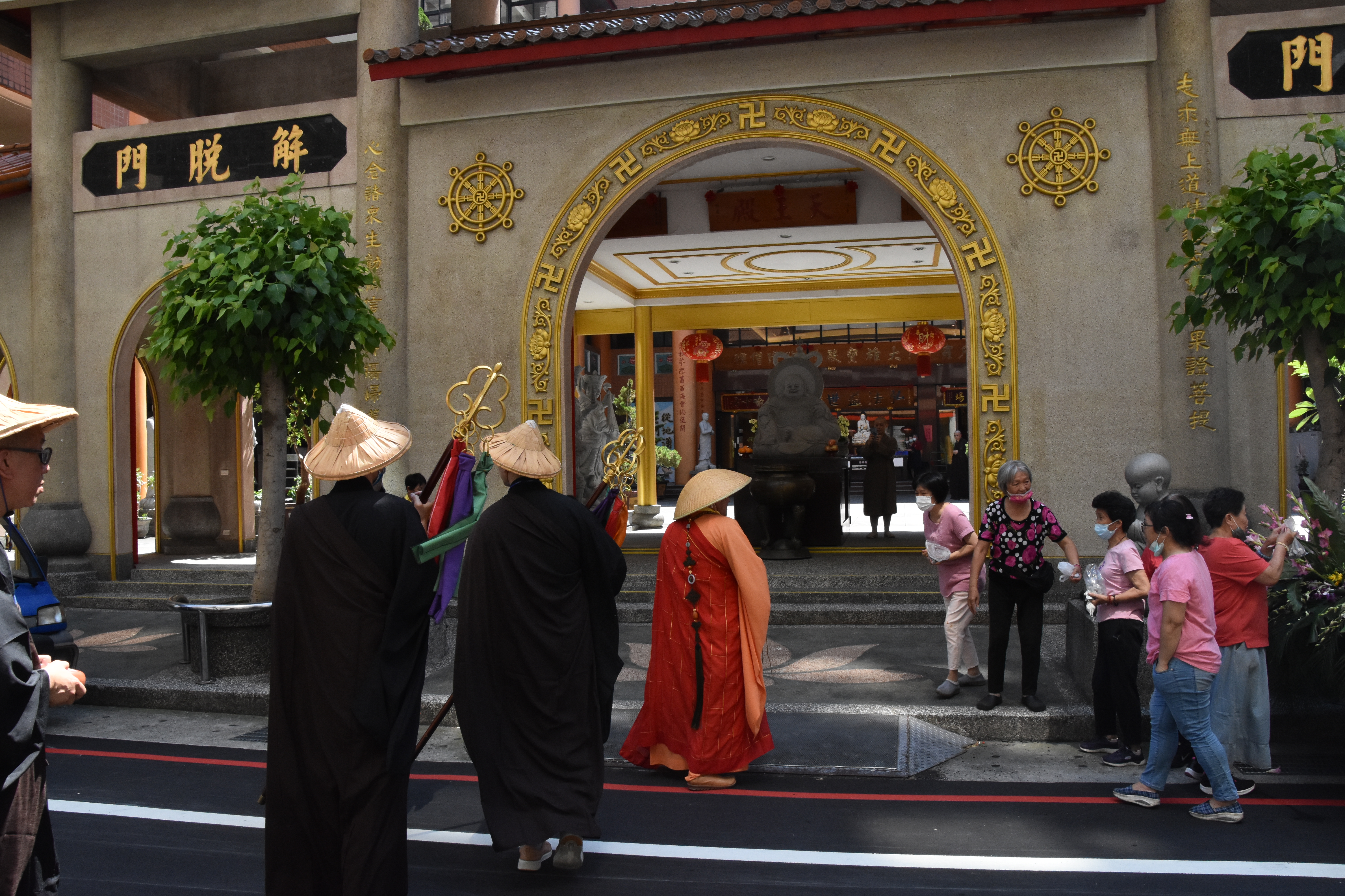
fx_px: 1009
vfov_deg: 47.9
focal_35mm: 27
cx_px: 672
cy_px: 448
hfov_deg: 67.4
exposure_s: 1/500
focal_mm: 18
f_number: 11
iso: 1600
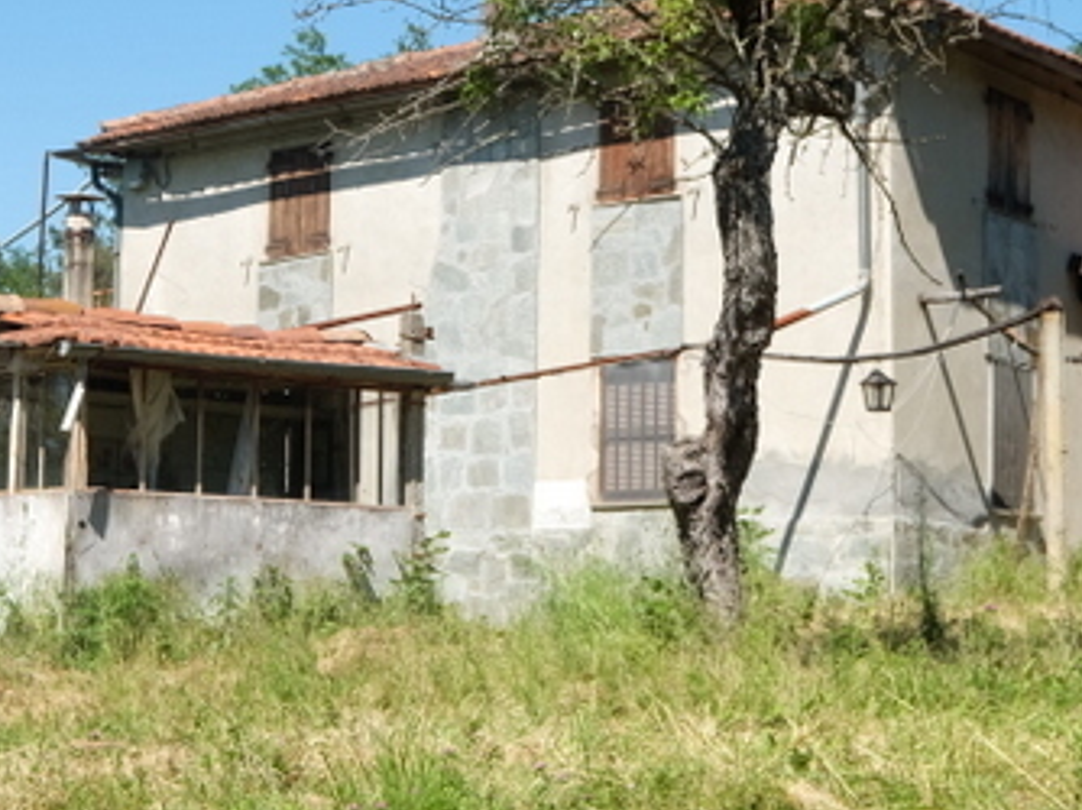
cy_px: 415
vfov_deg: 17.8
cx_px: 531
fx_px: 2592
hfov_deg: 23.6
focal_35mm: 83
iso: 200
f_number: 6.4
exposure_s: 1/420
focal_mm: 24
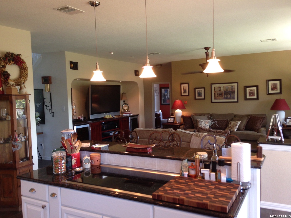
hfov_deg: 55.4
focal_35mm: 33
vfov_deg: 42.9
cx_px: 146
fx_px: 277
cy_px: 109
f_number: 2.4
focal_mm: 4.12
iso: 80
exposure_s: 1/20
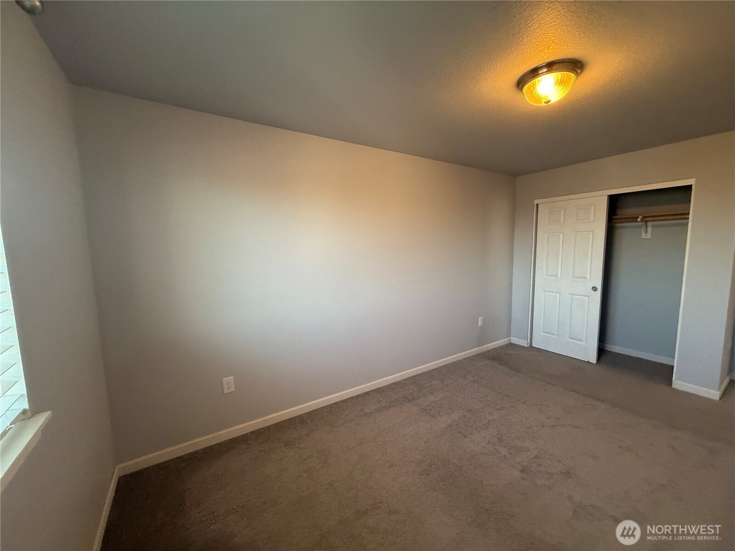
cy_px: 276
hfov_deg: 102.1
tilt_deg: -4.7
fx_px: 297
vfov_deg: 85.7
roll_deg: +3.1
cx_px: 368
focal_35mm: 14
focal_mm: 2.22
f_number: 2.2
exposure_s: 1/120
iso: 320
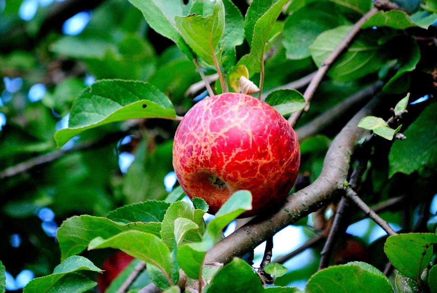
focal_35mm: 270
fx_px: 3281
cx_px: 218
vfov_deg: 5.1
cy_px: 146
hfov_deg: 7.6
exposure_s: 1/160
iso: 1600
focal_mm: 180
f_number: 5.6
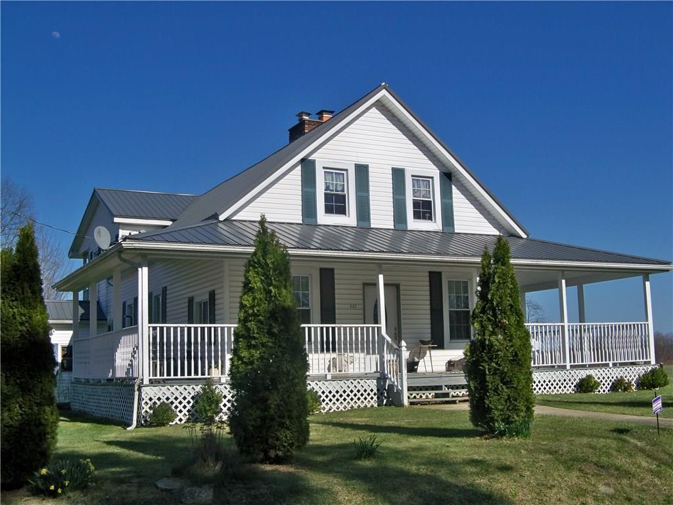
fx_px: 817
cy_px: 252
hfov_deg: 44.8
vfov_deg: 34.3
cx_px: 336
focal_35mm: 42
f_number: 3.7
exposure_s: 1/1250
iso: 64
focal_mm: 7.5
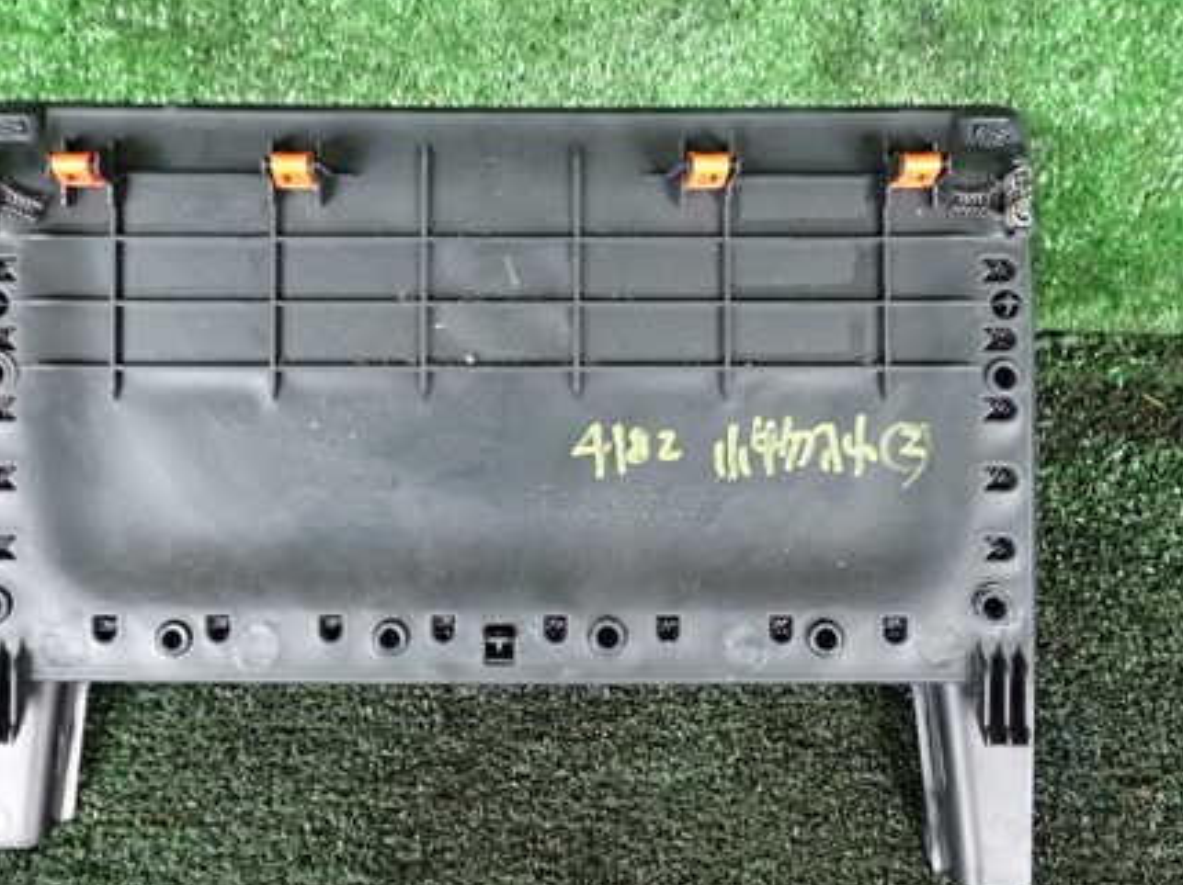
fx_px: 1434
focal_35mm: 42
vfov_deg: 34.3
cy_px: 419
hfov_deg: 44.7
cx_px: 513
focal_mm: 5.4
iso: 400
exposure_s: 1/30
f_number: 2.3
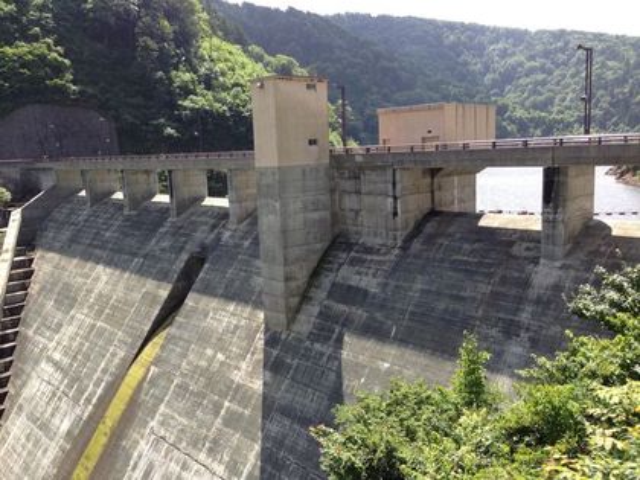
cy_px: 240
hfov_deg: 55.4
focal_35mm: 33
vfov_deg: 42.9
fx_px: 610
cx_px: 320
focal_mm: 4.13
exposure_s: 1/441
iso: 50
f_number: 2.4
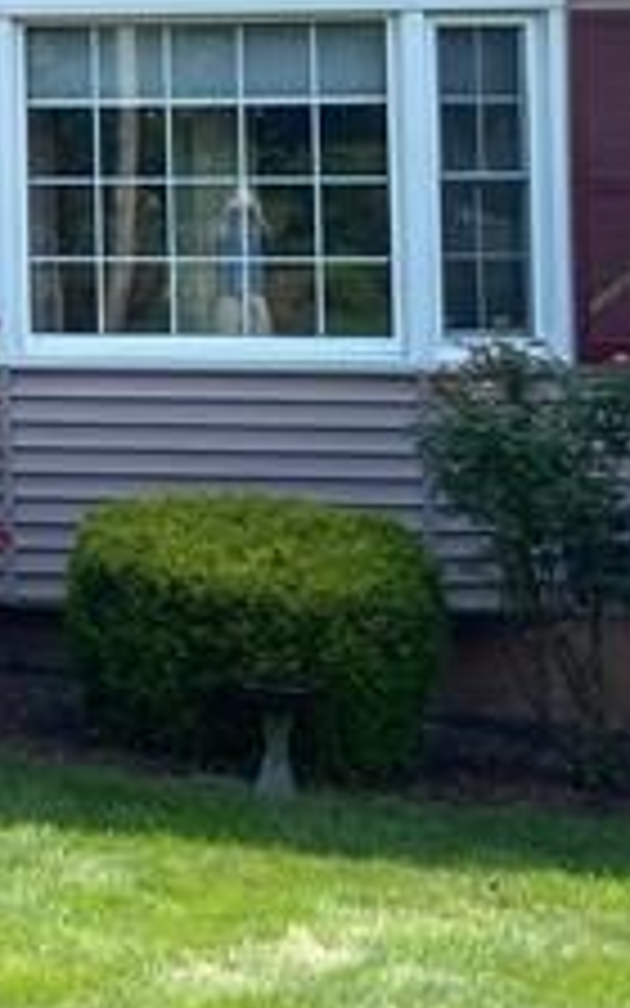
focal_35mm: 126
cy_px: 45
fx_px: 3461
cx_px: -549
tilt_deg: +1.4
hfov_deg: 9.8
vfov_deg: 16.3
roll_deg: +1.8
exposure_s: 1/1522
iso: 32
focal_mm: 4.25
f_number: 1.8
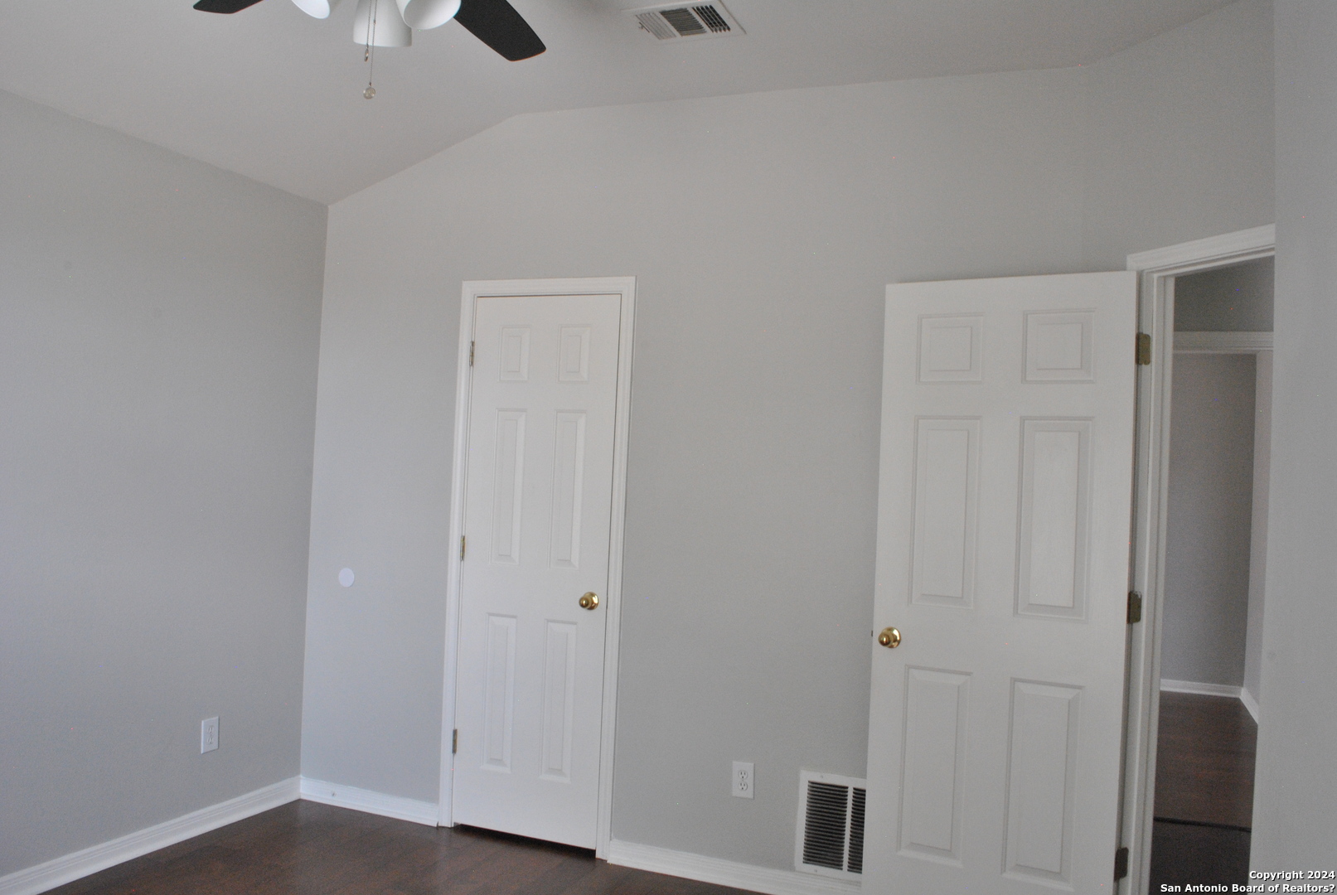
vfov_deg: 48.1
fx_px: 1004
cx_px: 668
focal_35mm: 27
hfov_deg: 67.3
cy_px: 448
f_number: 13
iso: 800
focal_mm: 18
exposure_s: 1/8
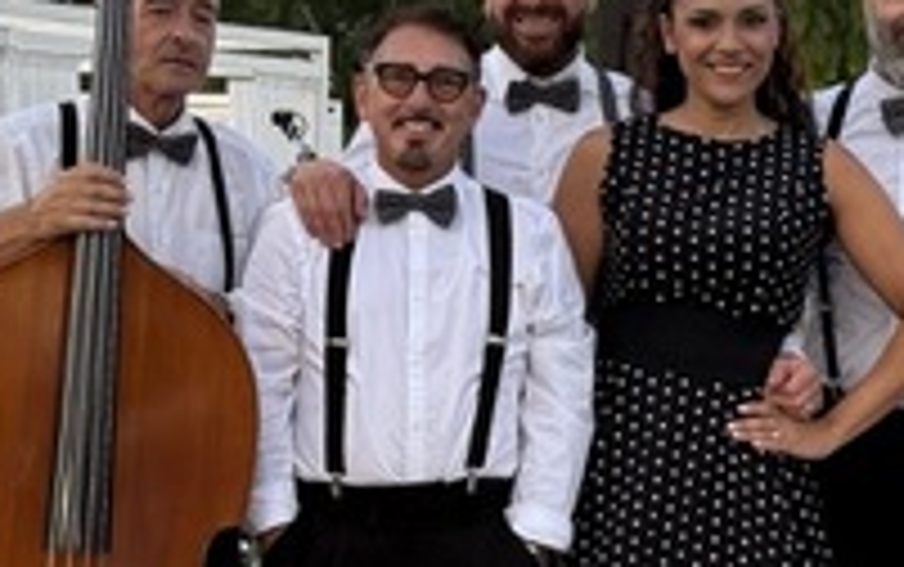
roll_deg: -1.0
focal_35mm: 91
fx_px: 2244
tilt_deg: -6.1
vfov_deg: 14.4
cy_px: 400
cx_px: 544
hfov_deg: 22.7
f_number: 1.78
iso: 160
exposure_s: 1/100
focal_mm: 6.76
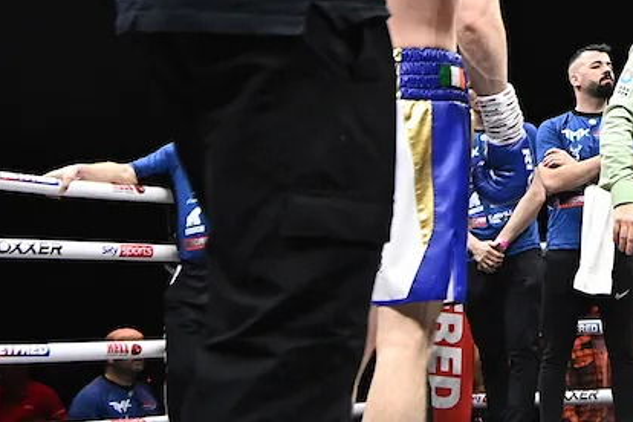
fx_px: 1530
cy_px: -80
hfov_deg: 21.1
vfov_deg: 15.2
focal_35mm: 87
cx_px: 841
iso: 4000
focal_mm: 30
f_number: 4
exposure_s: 1/800
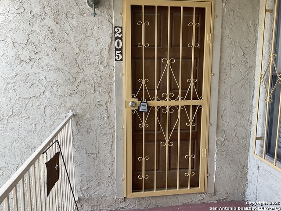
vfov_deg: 48.2
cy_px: 106
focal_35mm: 29
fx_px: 235
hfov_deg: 61.7
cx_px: 140
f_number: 1.8
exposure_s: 1/122
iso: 25
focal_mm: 3
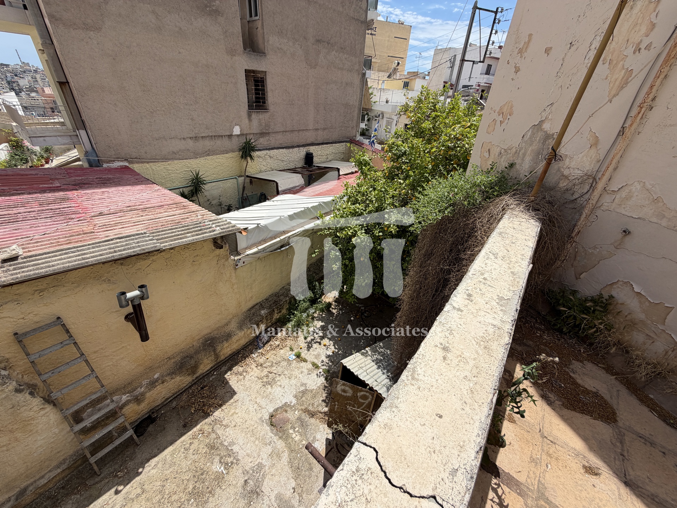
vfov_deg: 85.7
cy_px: 254
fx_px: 274
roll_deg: -3.5
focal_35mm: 14
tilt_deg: -30.6
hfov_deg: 102.1
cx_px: 338
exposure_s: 1/1145
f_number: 2.2
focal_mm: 2.22
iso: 20
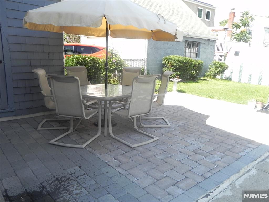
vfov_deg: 48.2
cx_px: 134
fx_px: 225
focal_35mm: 29
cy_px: 101
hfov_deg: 61.7
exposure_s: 1/204
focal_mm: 5.2
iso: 160
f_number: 5
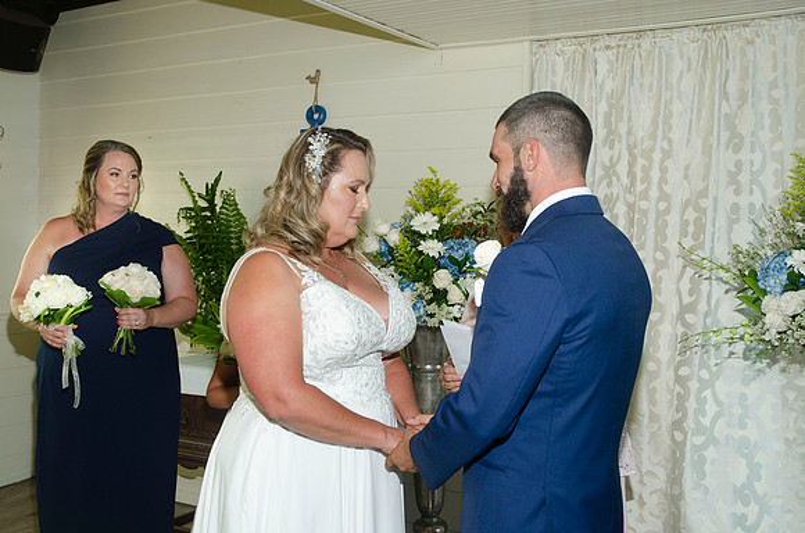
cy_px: 266
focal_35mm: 40
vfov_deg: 32.9
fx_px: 904
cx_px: 402
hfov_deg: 48.0
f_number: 5.6
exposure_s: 1/125
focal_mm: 27
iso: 400
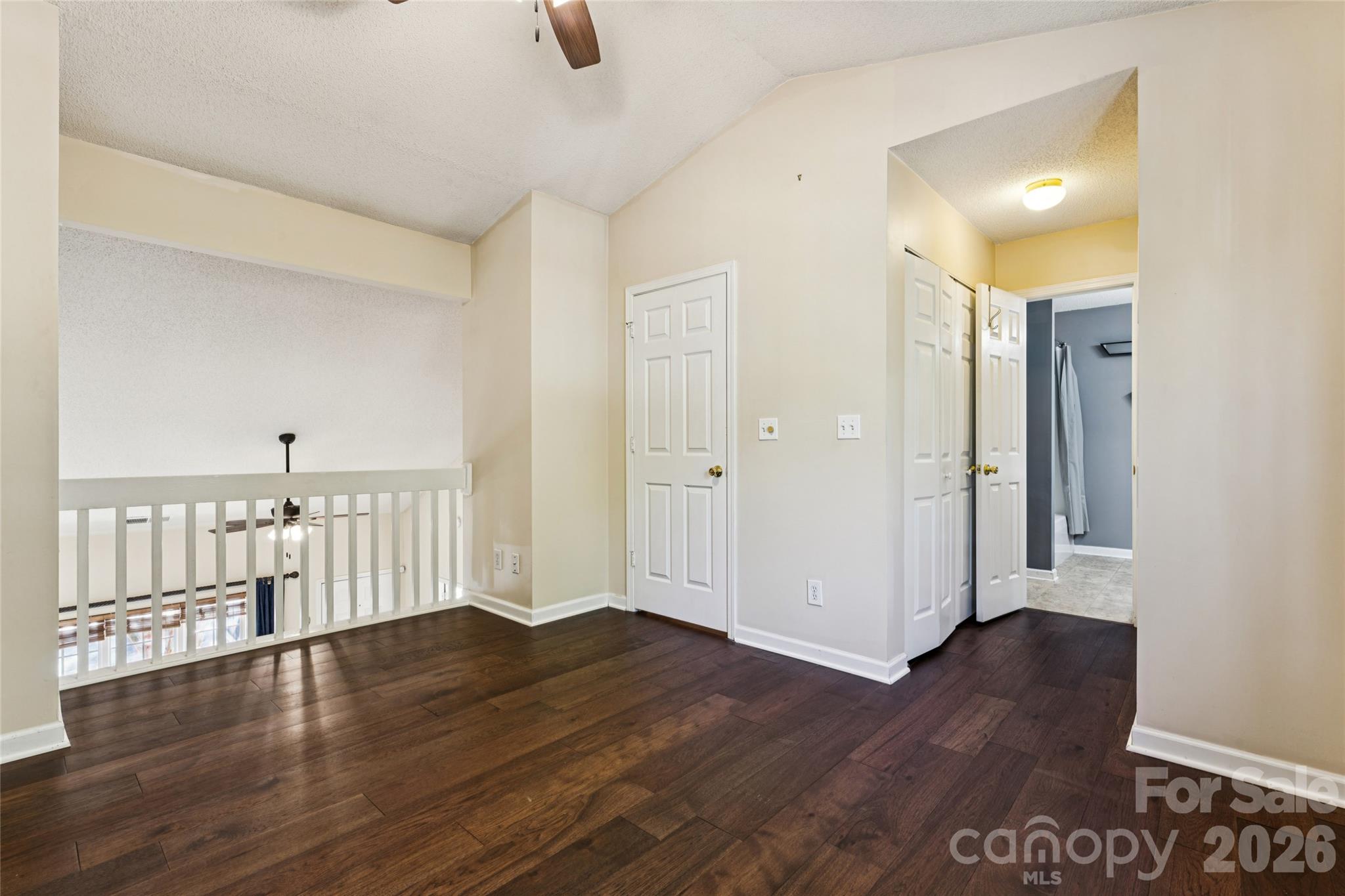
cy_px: 448
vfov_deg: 73.7
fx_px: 598
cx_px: 672
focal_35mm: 16
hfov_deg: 96.7
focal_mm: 16
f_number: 13
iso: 100
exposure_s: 1.3
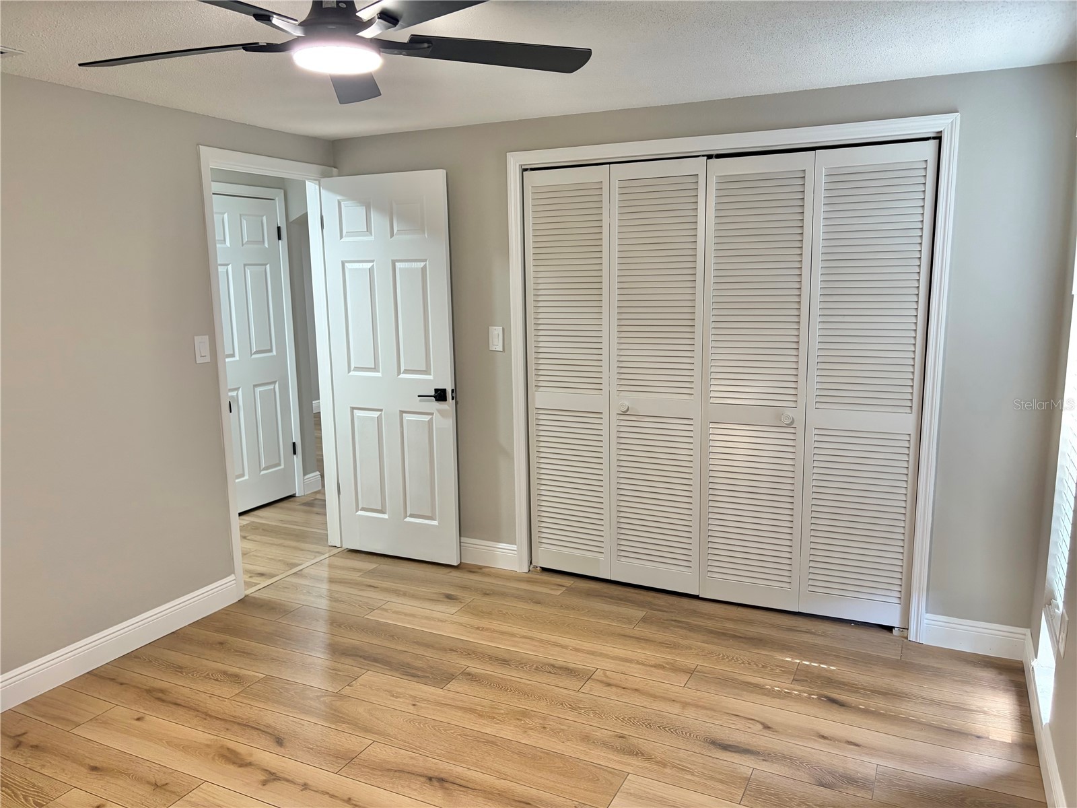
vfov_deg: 53.1
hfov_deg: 67.3
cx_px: 538
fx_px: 809
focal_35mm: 26
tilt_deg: -7.3
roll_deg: +1.2
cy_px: 404
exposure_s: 1/60
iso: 125
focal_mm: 5.96
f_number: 1.6
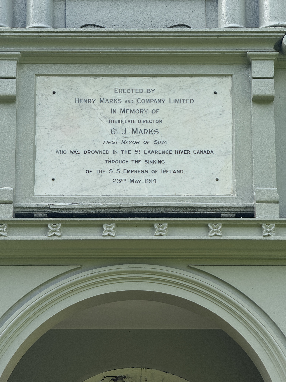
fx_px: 1322
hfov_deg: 12.3
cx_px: 143
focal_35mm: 120
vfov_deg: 16.4
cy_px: 191
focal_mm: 15.66
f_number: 2.8
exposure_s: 1/537
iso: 50
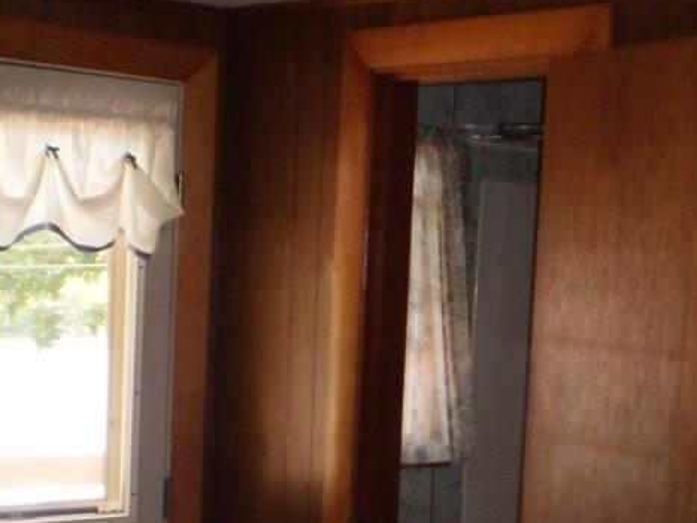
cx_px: 466
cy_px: 445
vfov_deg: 18.4
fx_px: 1590
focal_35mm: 79
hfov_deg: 24.6
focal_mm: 6.3
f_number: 3.1
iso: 125
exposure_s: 1/30
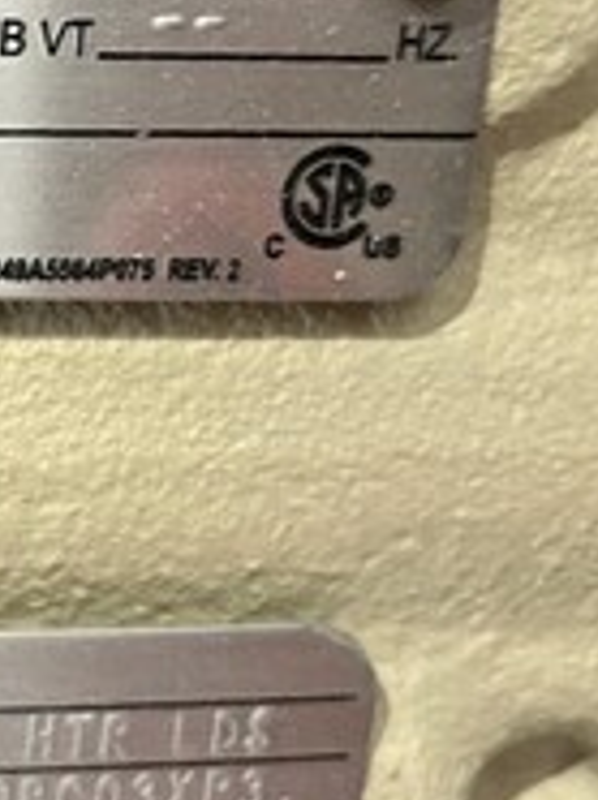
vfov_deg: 23.0
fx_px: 1939
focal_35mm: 84
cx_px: -318
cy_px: 155
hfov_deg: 16.0
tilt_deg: -59.6
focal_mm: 5.1
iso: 400
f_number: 1.6
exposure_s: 1/60
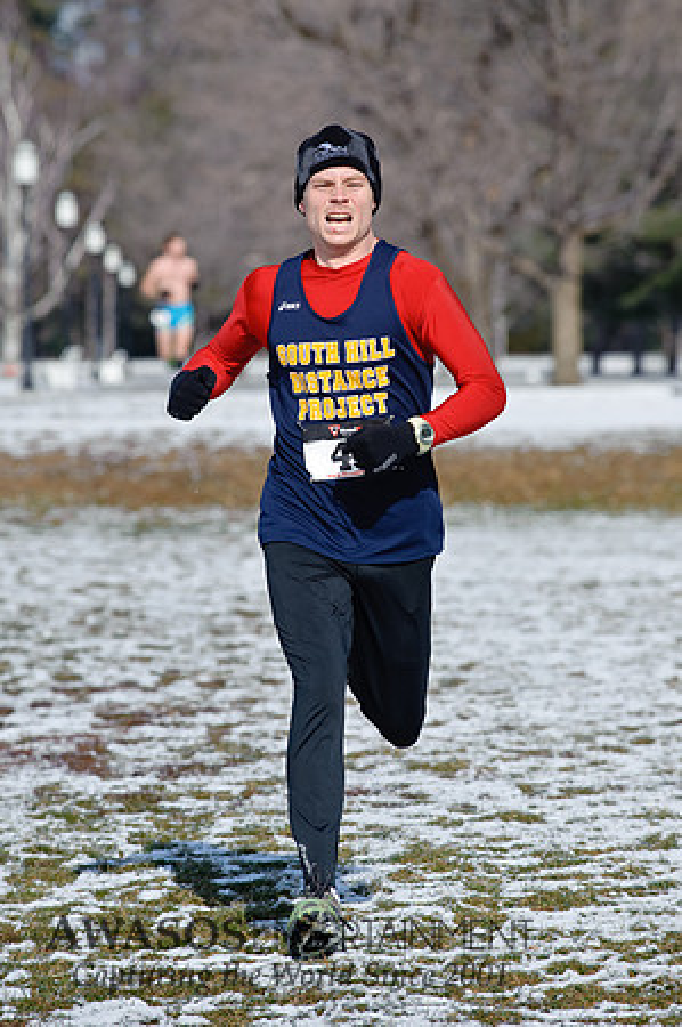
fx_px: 5696
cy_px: 514
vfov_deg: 10.3
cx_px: 341
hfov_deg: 6.9
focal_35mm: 200
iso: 200
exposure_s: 1/1000
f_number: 6.3
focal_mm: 200
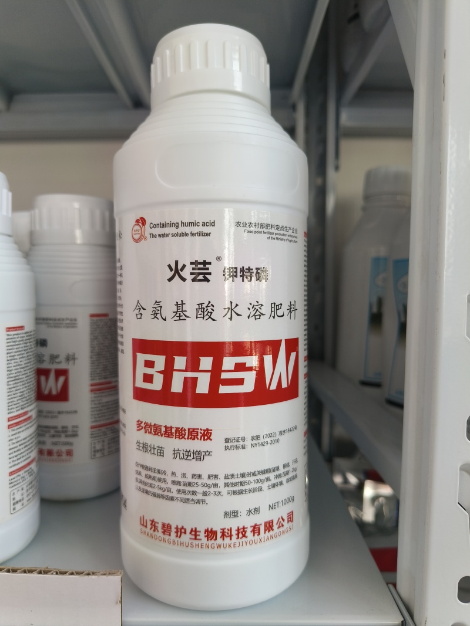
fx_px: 416
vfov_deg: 73.9
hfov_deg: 58.9
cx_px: 235
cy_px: 313
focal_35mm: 23
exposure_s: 1/100
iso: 256
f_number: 1.88
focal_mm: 5.56
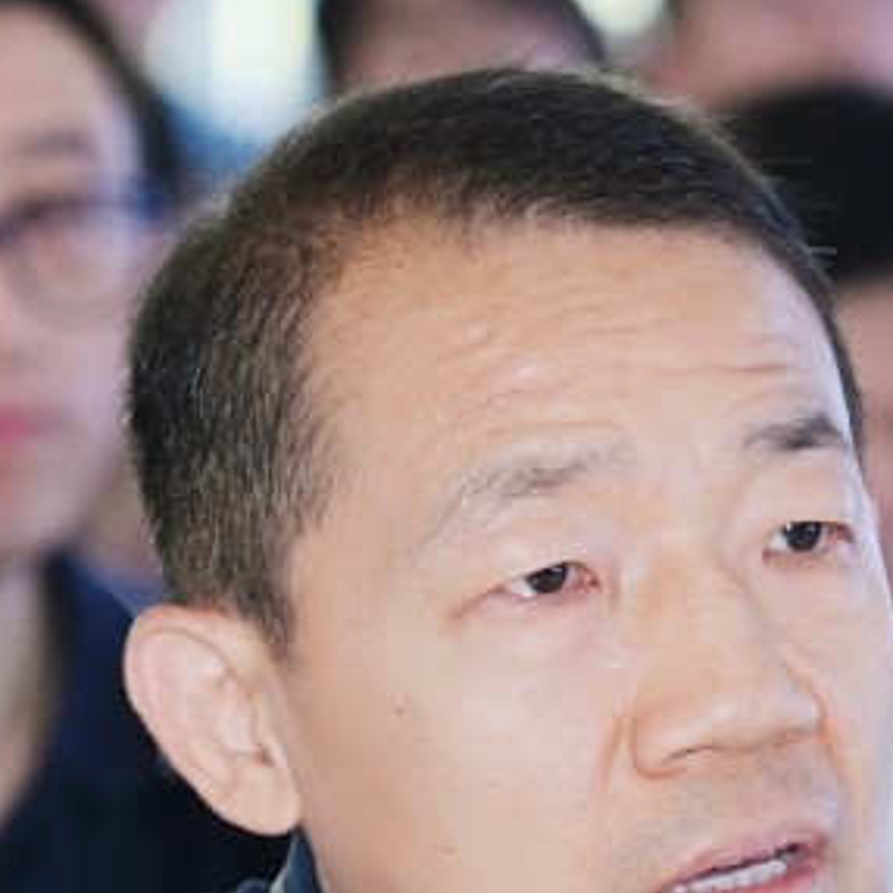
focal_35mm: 570
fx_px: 16636
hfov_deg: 3.1
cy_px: 1009
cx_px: 637
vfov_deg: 3.1
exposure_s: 1/200
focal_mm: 120
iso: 640
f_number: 4
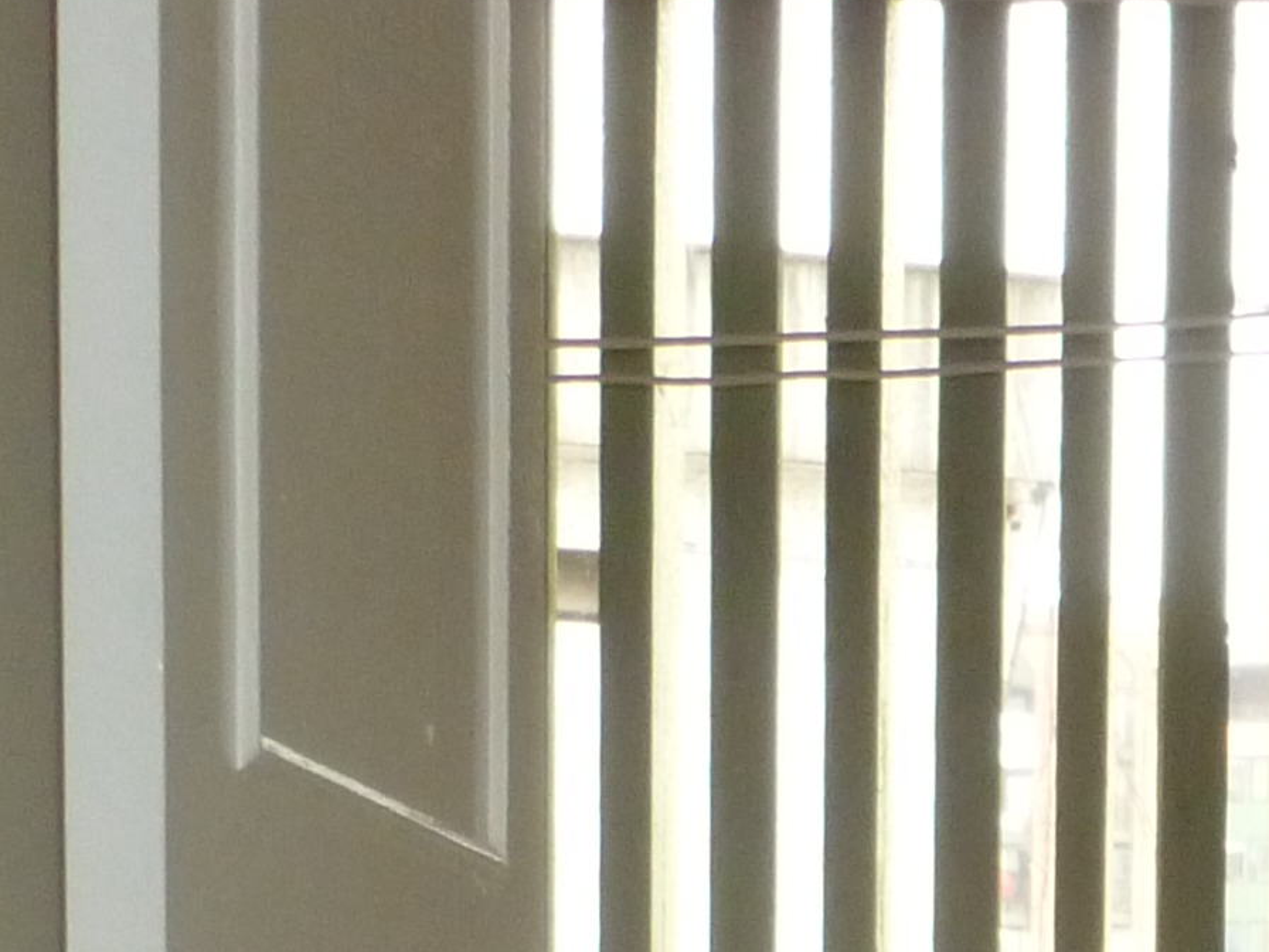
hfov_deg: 13.4
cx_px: 1439
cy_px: 2236
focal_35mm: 144
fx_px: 5279
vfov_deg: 9.3
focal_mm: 5
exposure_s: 1/60
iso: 160
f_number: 3.3
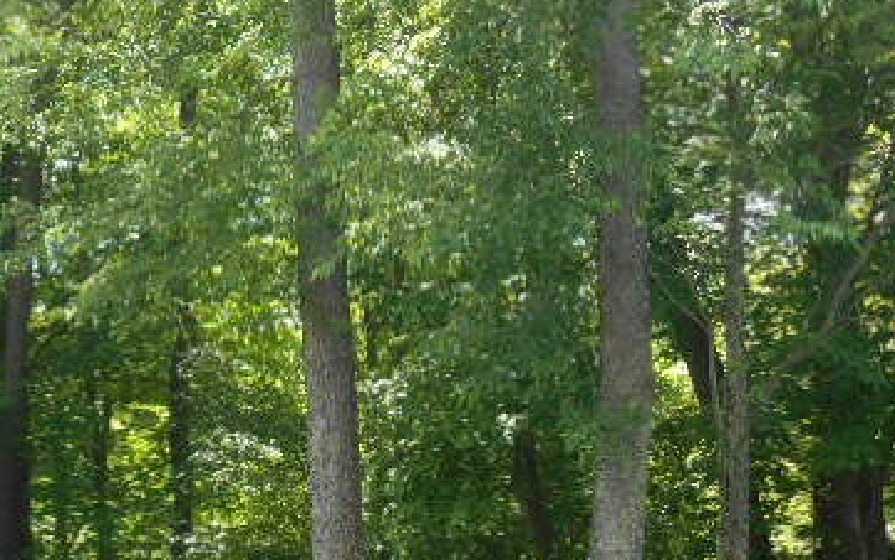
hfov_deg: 26.6
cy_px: 458
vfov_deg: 16.8
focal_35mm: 77
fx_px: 1879
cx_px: 295
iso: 80
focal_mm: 7.2
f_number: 3.9
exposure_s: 1/60
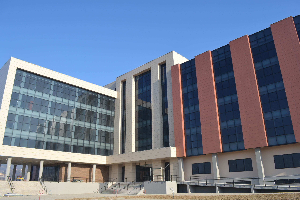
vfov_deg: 47.9
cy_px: 100
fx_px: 225
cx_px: 150
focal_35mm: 27
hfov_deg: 67.4
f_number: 7.1
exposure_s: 1/200
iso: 100
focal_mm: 18
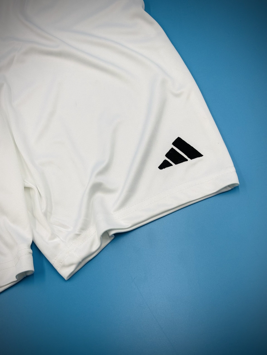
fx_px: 535
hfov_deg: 28.0
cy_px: 178
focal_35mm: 52
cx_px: 134
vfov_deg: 36.8
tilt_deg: -71.6
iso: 32
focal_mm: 5.96
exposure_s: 1/150
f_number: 1.6
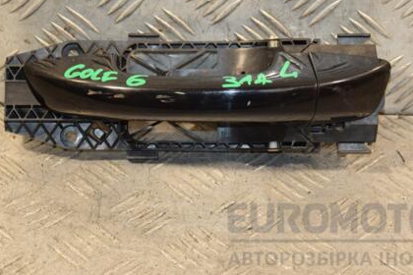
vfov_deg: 9.1
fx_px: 1721
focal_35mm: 150
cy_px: 87
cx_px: 209
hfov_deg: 13.7
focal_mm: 70
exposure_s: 1/125
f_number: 5.3
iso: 800
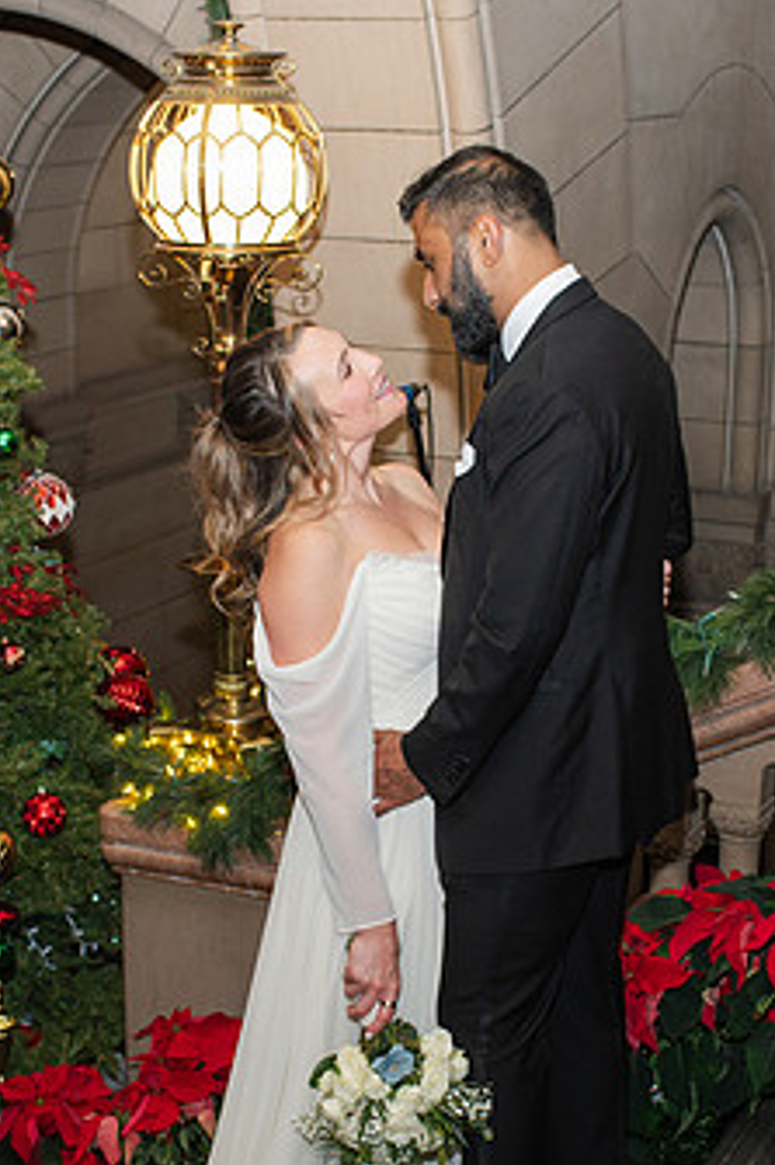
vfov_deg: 28.3
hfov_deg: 19.2
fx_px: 2295
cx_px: 356
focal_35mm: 71
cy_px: 745
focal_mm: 35
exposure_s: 1/200
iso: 1000
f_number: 4
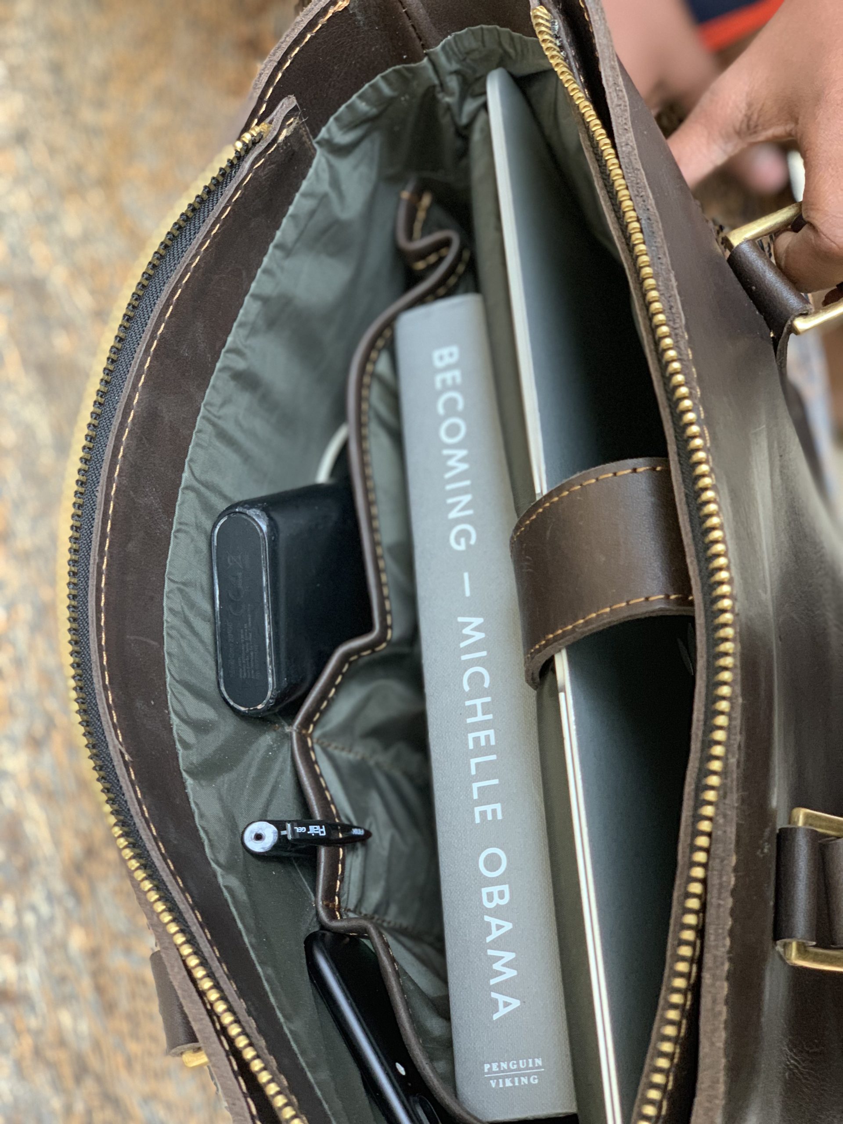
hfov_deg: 28.0
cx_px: 422
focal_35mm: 52
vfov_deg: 36.8
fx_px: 1688
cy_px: 562
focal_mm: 6
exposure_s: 1/60
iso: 200
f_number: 2.4
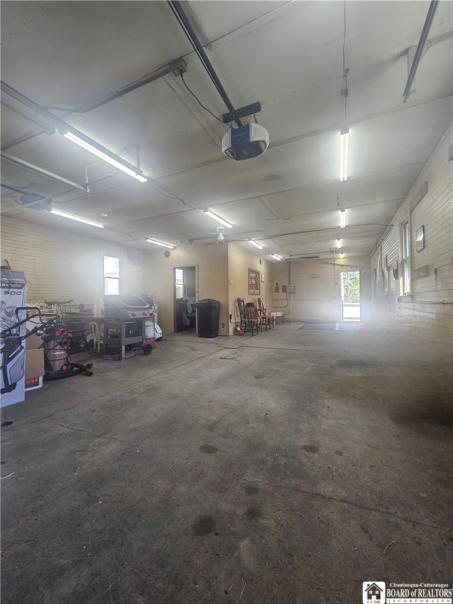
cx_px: 226
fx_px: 227
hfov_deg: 89.9
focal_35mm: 13
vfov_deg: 106.2
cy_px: 302
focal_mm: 2.2
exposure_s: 1/60.2
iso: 125
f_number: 2.2
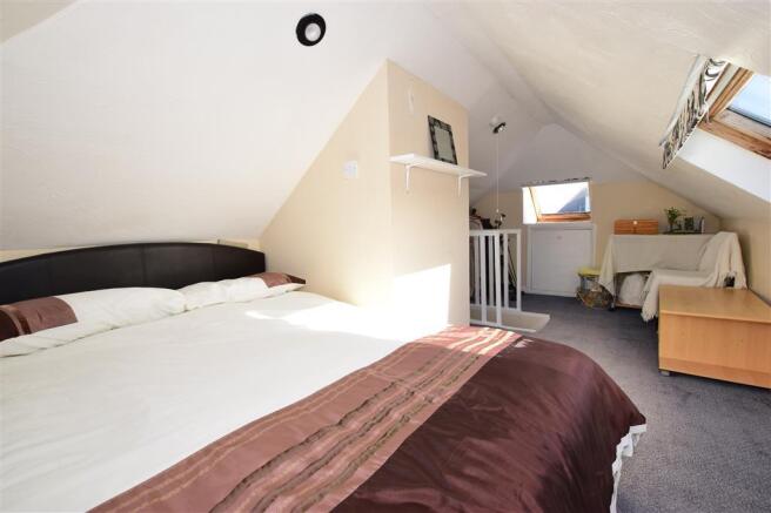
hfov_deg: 100.4
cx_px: 386
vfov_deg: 77.3
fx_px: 321
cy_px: 256
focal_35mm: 15
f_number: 13
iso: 640
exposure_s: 1/200
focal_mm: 10
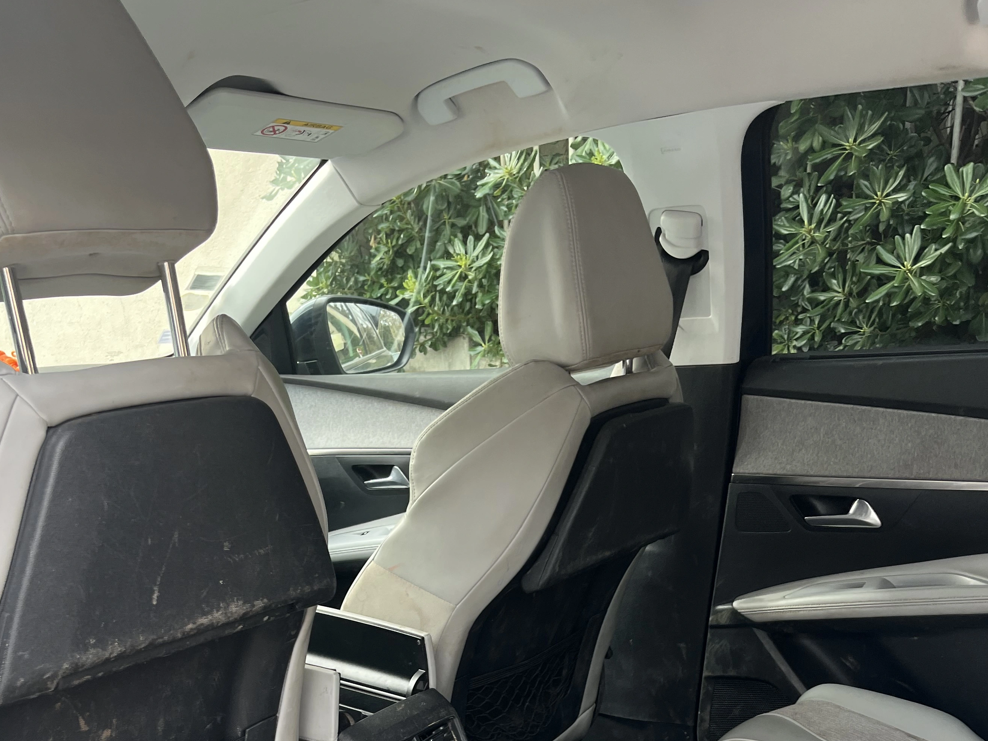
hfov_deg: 46.7
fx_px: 1142
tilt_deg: -29.6
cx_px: 433
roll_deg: +9.2
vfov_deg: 33.0
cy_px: 742
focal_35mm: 40
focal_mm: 5.1
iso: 32
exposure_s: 1/129
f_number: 1.6
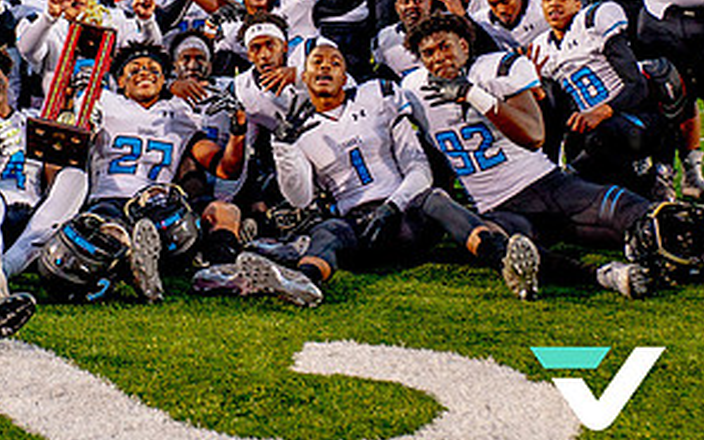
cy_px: 35
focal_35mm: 62
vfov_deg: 20.5
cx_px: 148
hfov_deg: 32.1
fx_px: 1190
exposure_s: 1/1000
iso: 640
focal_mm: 24
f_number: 2.8
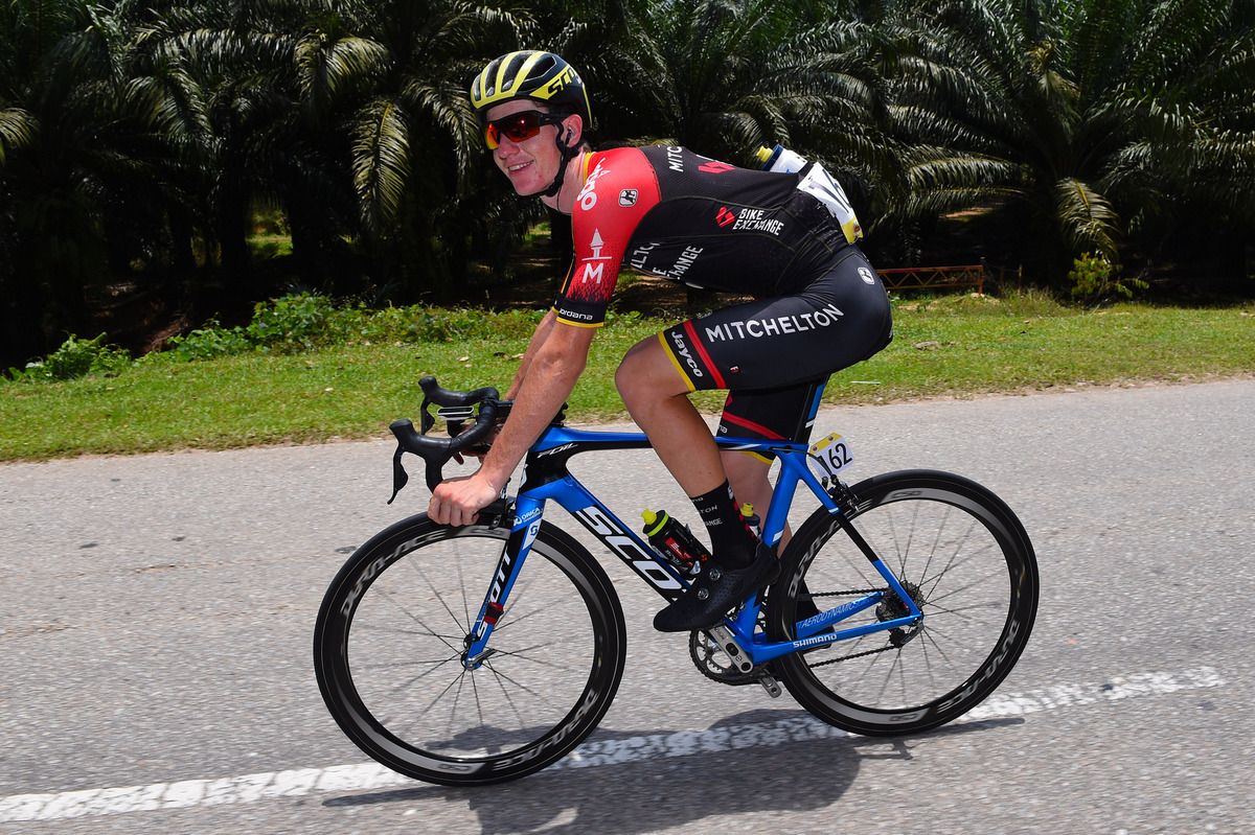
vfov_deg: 53.1
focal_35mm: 24
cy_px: 418
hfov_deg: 73.8
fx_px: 836
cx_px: 628
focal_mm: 24
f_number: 9
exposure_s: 1/1000
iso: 500
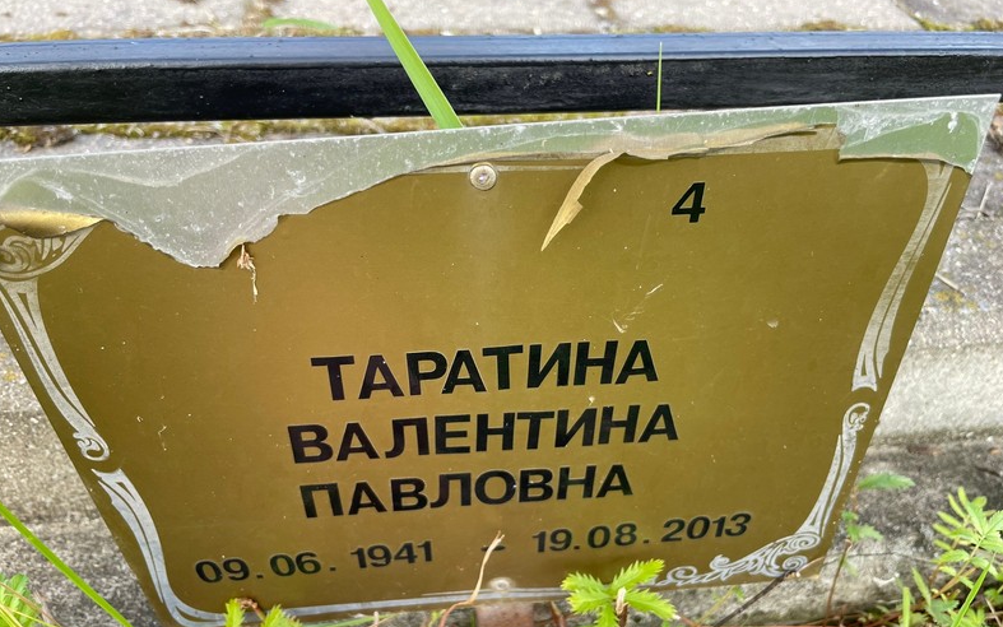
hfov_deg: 66.5
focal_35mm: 28
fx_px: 765
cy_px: 348
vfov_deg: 44.5
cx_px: 501
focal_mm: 4.2
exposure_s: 1/217
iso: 32
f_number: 1.6
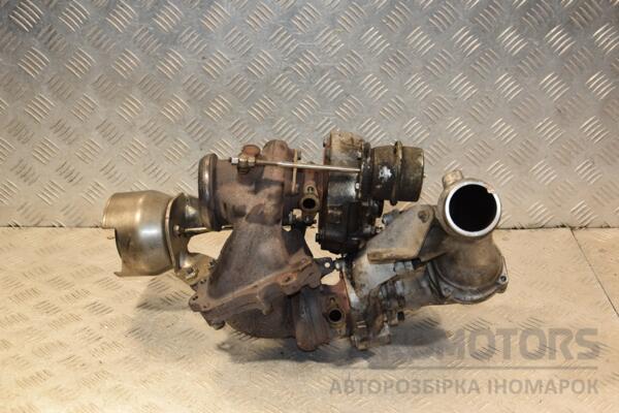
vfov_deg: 23.8
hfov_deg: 35.1
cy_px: 206
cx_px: 310
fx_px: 980
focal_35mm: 57
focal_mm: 38
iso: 800
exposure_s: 1/200
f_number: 5
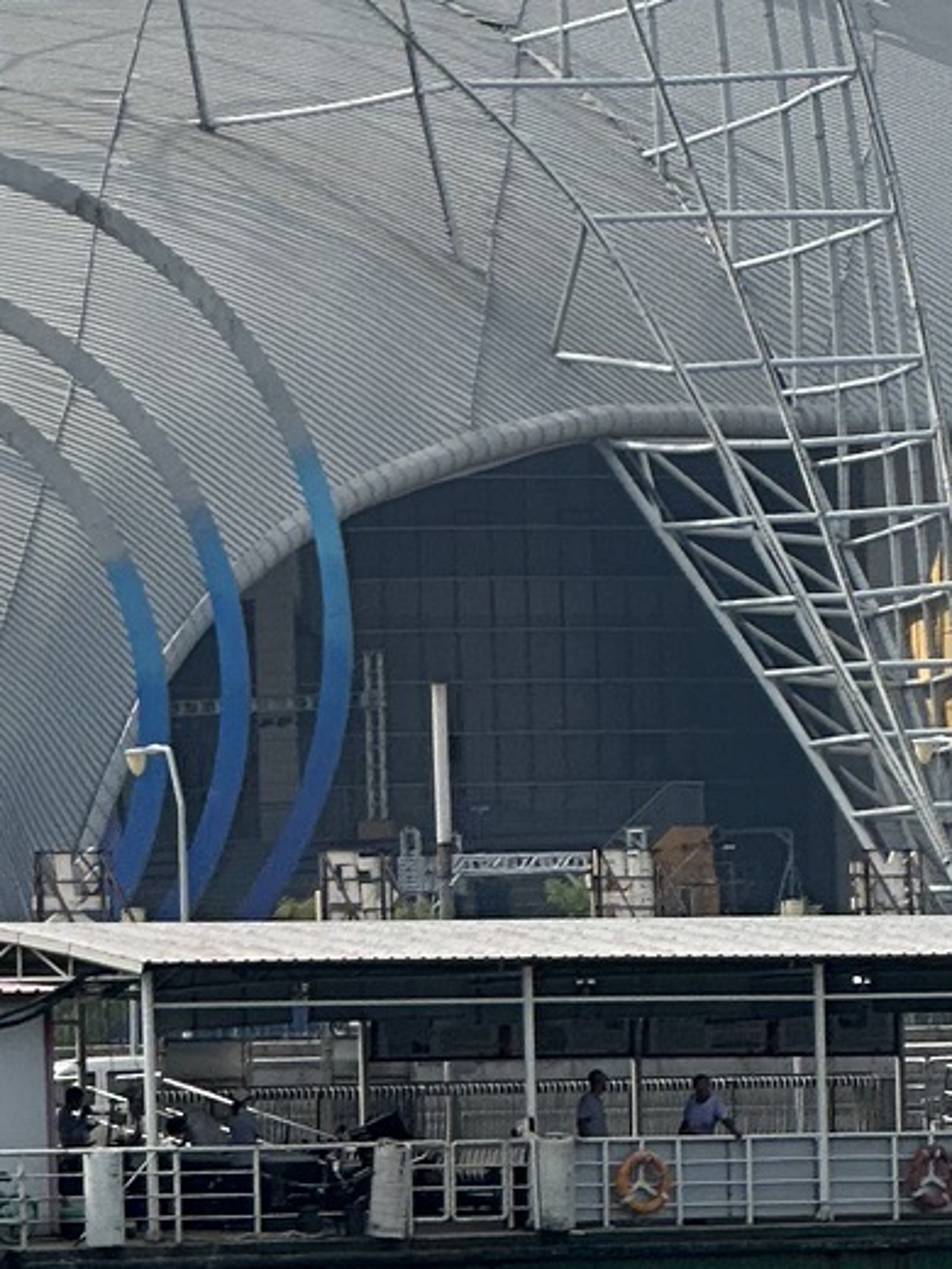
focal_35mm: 296
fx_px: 10854
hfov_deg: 5.0
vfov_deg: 6.7
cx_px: -469
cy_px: 776
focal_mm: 9
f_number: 2.8
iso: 32
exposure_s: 1/1325
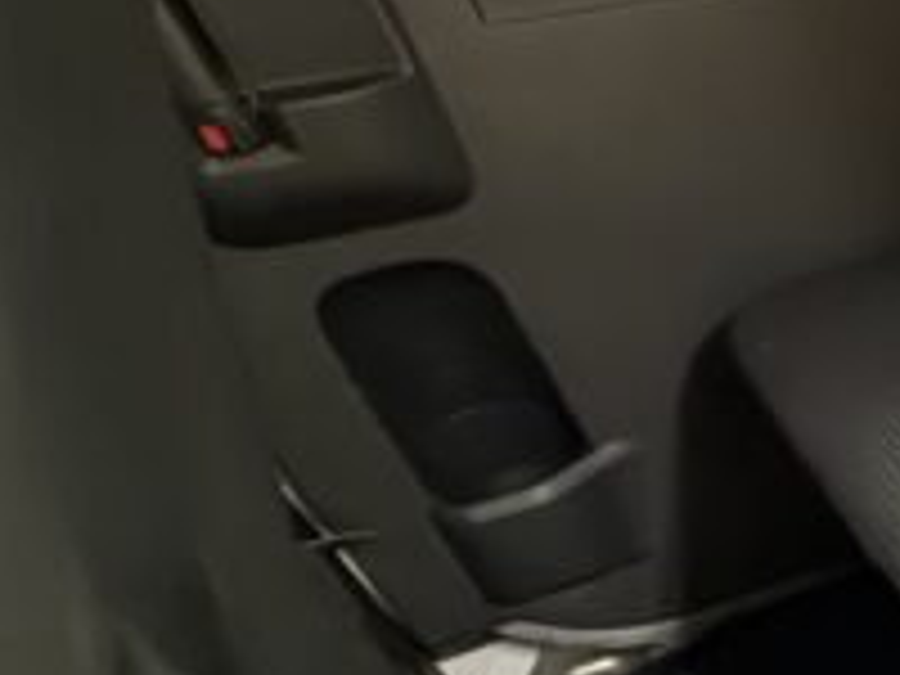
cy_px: 612
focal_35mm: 56
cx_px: 1782
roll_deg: +0.0
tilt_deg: -36.0
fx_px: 1456
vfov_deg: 25.3
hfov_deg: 19.5
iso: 640
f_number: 2.2
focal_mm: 2.22
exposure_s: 1/17
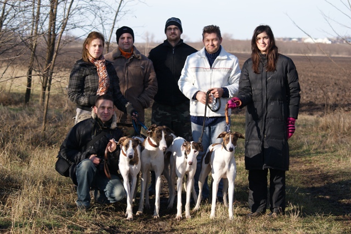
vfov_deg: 13.0
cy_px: 117
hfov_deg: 19.5
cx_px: 176
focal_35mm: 105
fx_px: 1024
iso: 100
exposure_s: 1/320
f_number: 5
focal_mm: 70
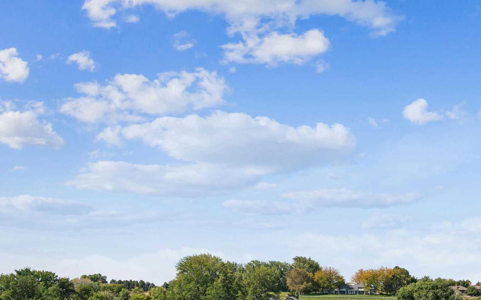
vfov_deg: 28.3
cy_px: 296
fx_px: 560
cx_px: 218
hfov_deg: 46.4
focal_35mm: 43
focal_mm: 21.9
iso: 400
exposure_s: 1/400
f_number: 13
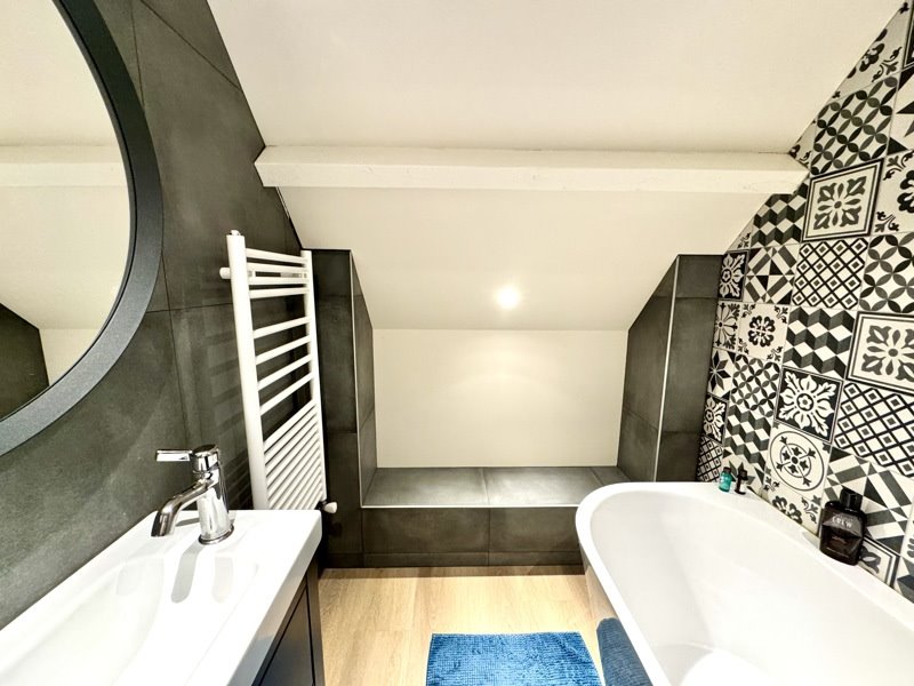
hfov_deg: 102.1
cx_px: 457
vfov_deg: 85.7
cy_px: 343
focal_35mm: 14
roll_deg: +0.2
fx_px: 370
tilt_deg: -9.0
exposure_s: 1/50
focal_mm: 2.22
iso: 400
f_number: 2.2
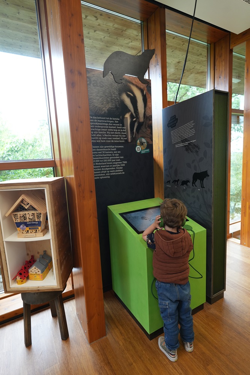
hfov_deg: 63.2
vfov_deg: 85.4
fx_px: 203
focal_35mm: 20
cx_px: 125
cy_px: 188
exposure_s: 1/160
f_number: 4
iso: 1000
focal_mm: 19.5
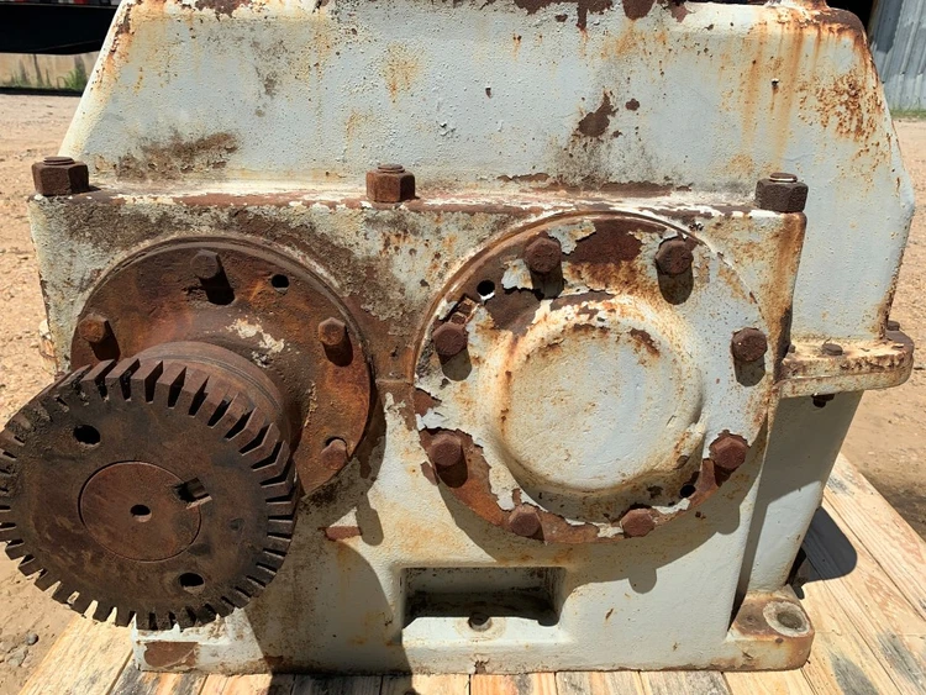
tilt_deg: -22.4
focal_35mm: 26
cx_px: 463
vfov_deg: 53.1
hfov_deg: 67.3
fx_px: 696
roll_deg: -1.6
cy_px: 348
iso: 25
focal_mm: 4.25
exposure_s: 1/2545
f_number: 1.8
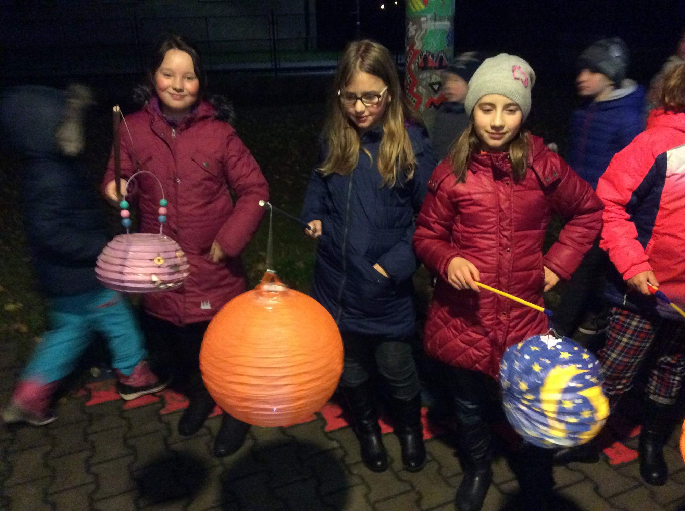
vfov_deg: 44.0
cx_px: 342
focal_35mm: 32
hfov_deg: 56.9
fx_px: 632
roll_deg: +2.6
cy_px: 256
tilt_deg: -19.8
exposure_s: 1/17
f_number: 2.4
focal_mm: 3.3
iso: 500
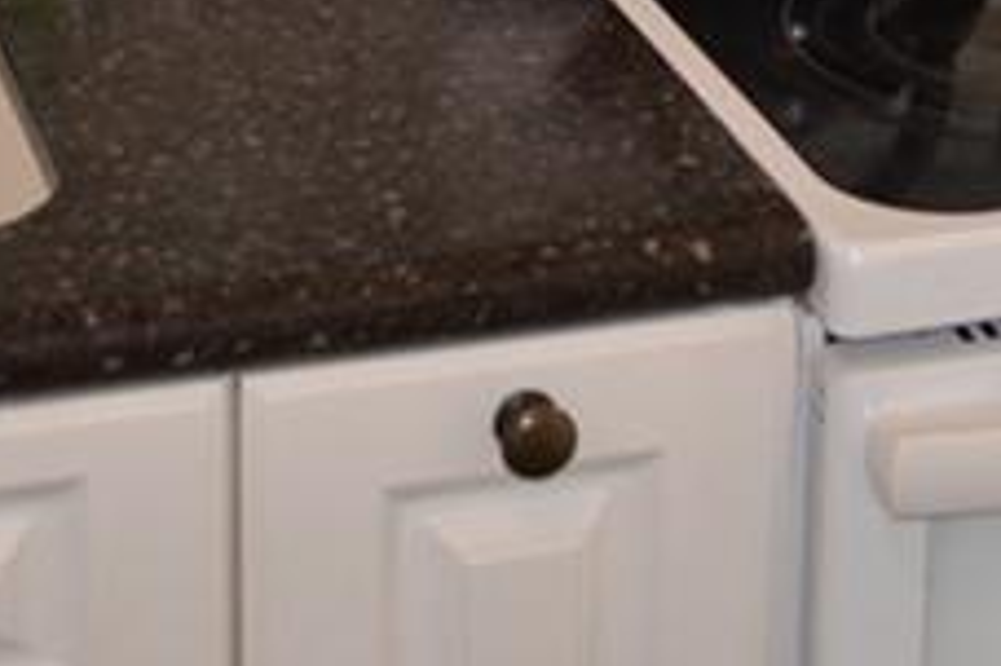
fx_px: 3390
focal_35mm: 122
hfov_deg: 16.7
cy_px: -719
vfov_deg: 10.2
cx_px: 723
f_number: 4
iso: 400
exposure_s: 1/60
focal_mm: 18
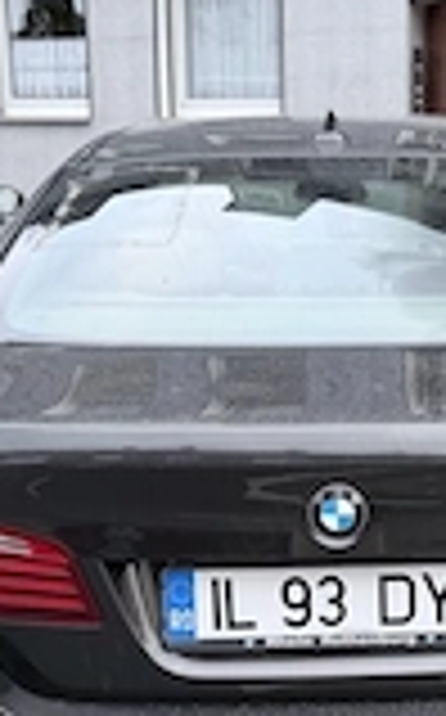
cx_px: 396
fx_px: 1248
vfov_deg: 31.3
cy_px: 554
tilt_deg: -18.3
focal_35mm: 64
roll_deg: -1.5
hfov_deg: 19.9
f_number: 1.78
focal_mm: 6.76
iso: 160
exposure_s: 1/121
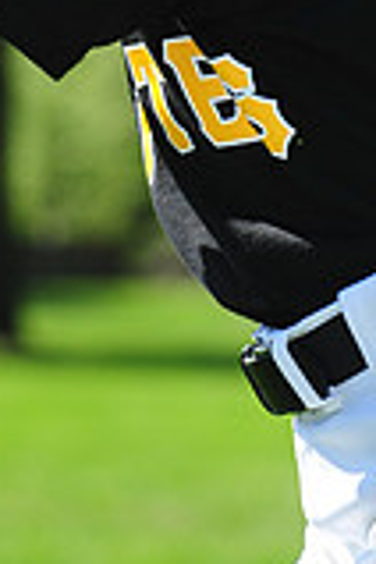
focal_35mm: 383
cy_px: -213
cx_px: 153
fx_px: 6000
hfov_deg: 3.6
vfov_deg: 5.3
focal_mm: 105
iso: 200
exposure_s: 1/640
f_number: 5
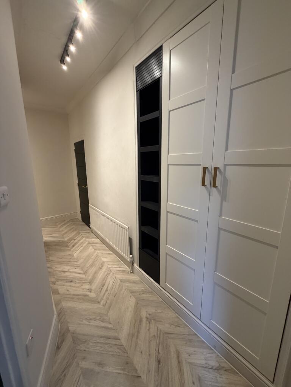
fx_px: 157
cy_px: 194
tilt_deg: -12.4
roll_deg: +0.5
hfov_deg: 85.7
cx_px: 146
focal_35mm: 14
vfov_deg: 102.1
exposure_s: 1/50
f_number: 2.2
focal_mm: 2.22
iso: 250
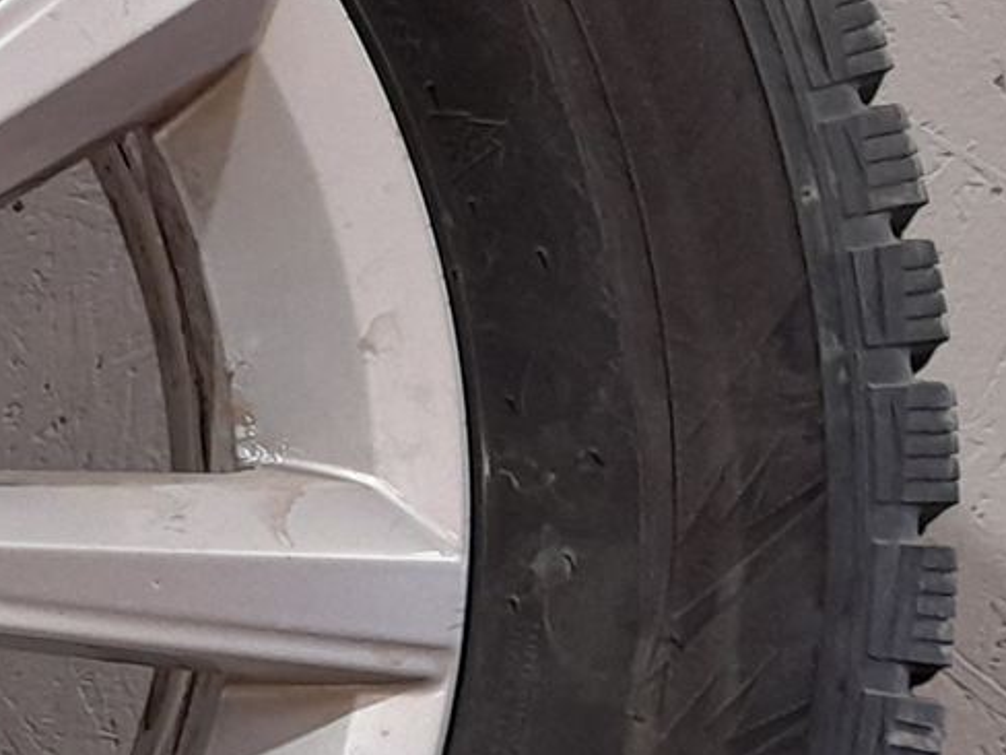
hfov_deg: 16.6
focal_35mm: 105
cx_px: -616
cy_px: 516
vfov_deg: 14.1
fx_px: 3051
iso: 250
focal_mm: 4.6
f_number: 2
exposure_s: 1/50
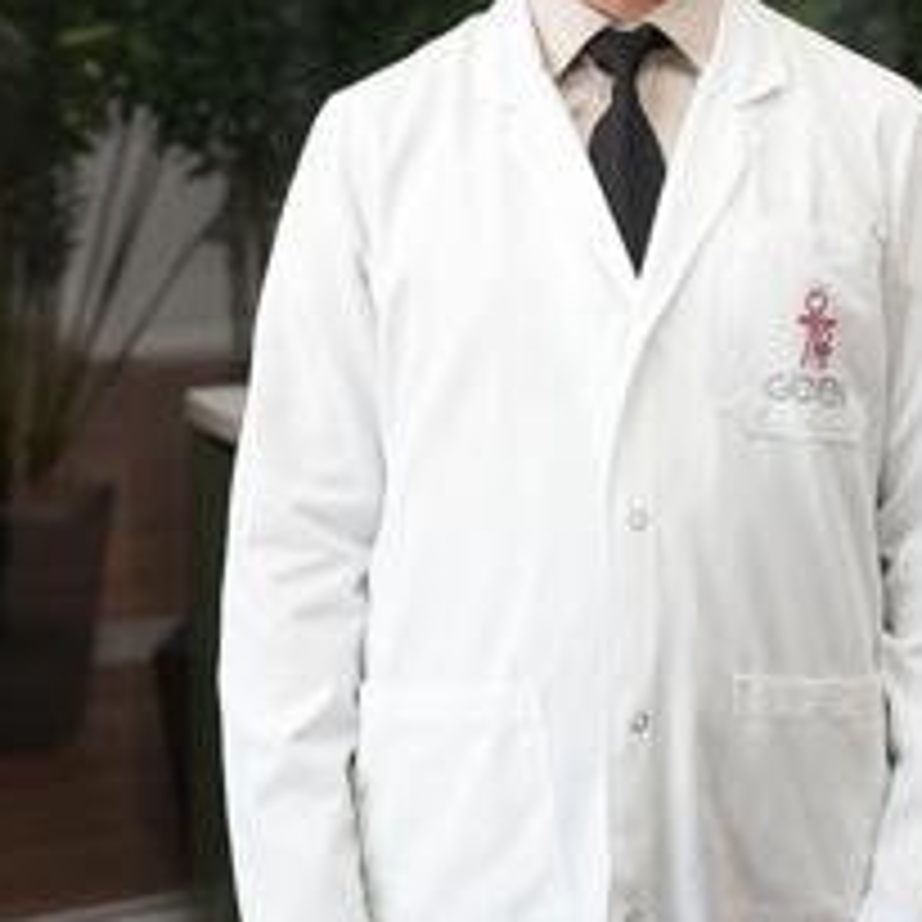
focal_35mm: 68
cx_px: 591
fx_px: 2049
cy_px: 157
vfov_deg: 24.9
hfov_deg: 25.3
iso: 500
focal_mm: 40
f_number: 2.8
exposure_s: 1/100
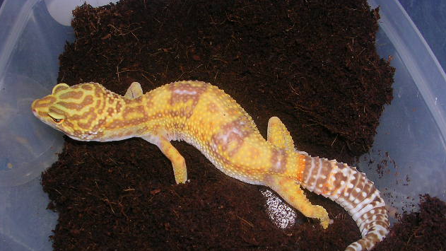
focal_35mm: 42
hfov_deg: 48.4
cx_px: 221
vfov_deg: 28.2
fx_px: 497
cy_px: 168
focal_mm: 5.8
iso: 50
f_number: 5.6
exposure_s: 1/60.1
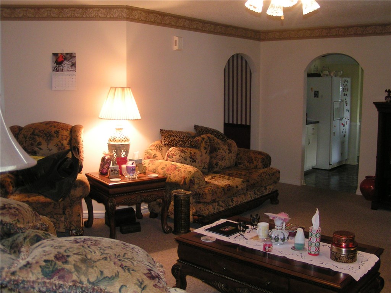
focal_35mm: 38
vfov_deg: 37.7
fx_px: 429
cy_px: 146
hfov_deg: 49.0
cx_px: 196
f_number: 2.8
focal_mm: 5.8
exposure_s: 1/40
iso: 200
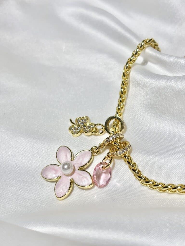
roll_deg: +6.9
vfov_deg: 36.8
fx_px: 371
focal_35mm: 52
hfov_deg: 28.0
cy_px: 123
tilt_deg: -42.4
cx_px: 92
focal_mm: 5.96
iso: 32
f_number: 1.6
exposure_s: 1/343
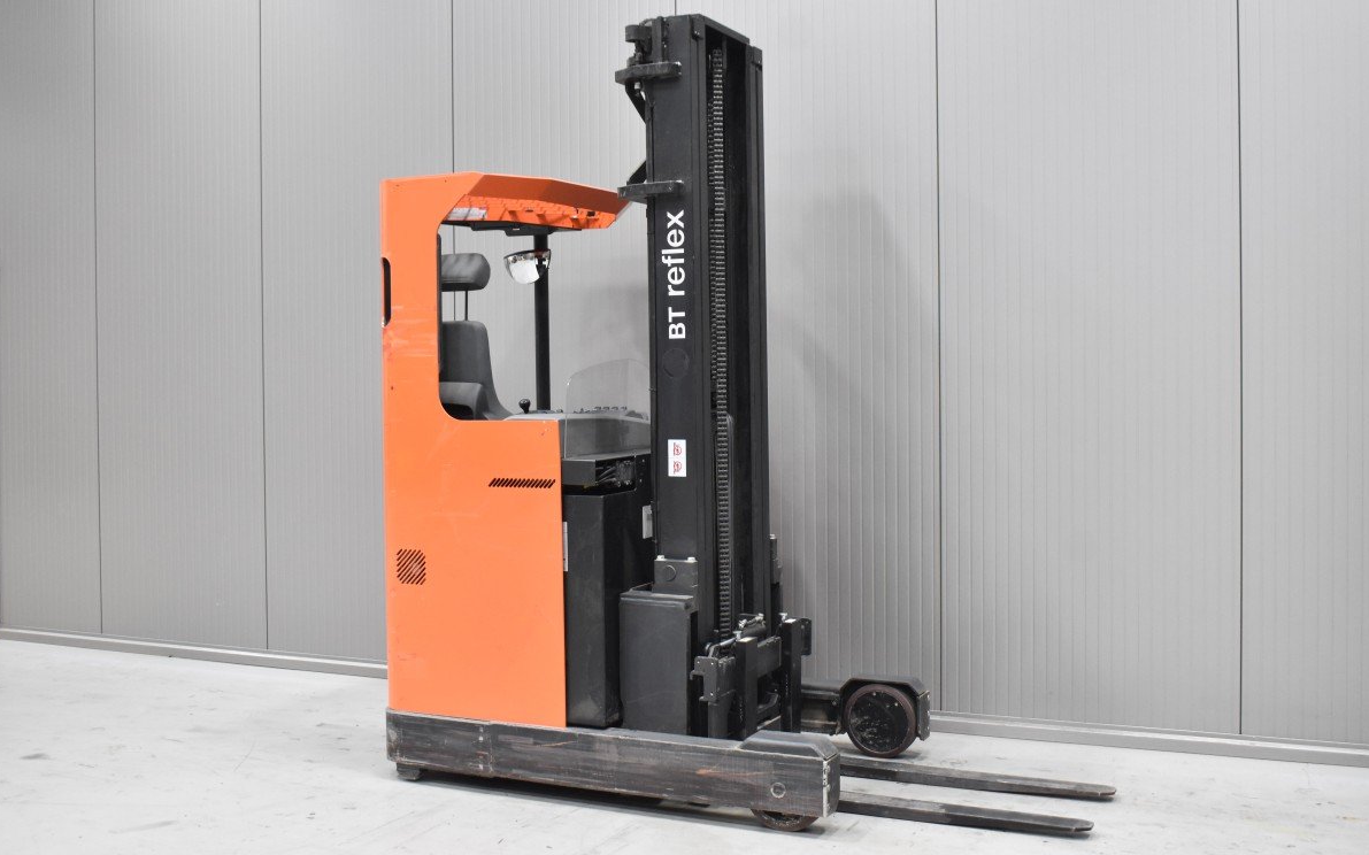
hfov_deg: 50.9
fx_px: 1437
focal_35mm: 39
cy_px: 414
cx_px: 683
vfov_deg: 33.1
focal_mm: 25
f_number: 5
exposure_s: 1/25
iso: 1600
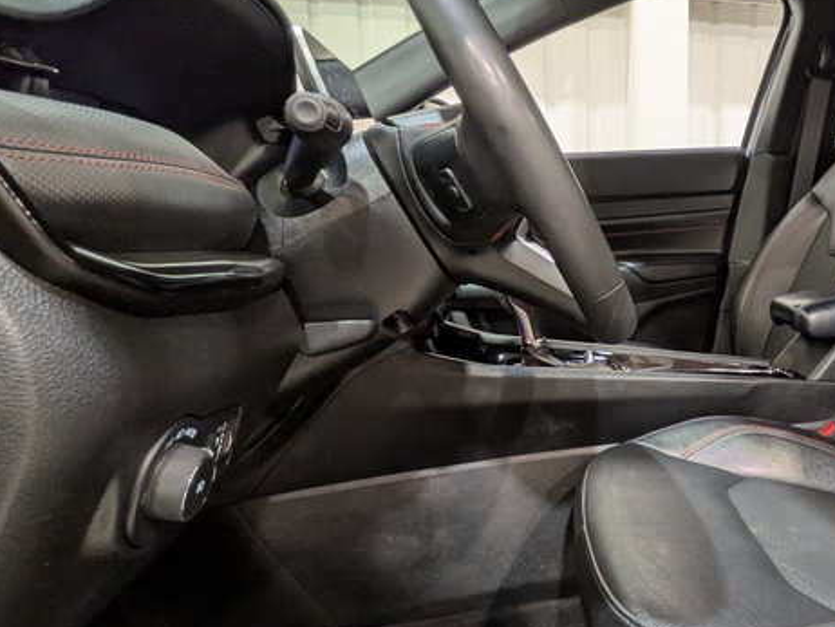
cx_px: 685
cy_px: 320
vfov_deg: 45.5
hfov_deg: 53.8
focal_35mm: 31
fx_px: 748
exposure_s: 1/24
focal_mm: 1.83
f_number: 2.2
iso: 64
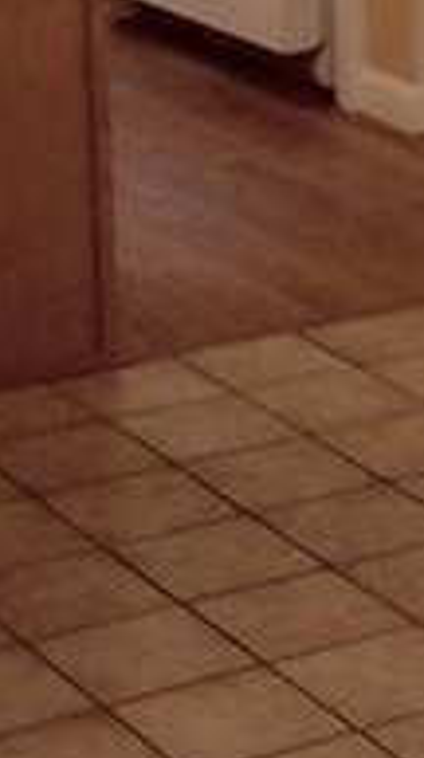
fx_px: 3251
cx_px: 550
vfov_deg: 12.9
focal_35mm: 162
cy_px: -161
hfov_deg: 7.4
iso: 160
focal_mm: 6
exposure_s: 1/60
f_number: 1.8
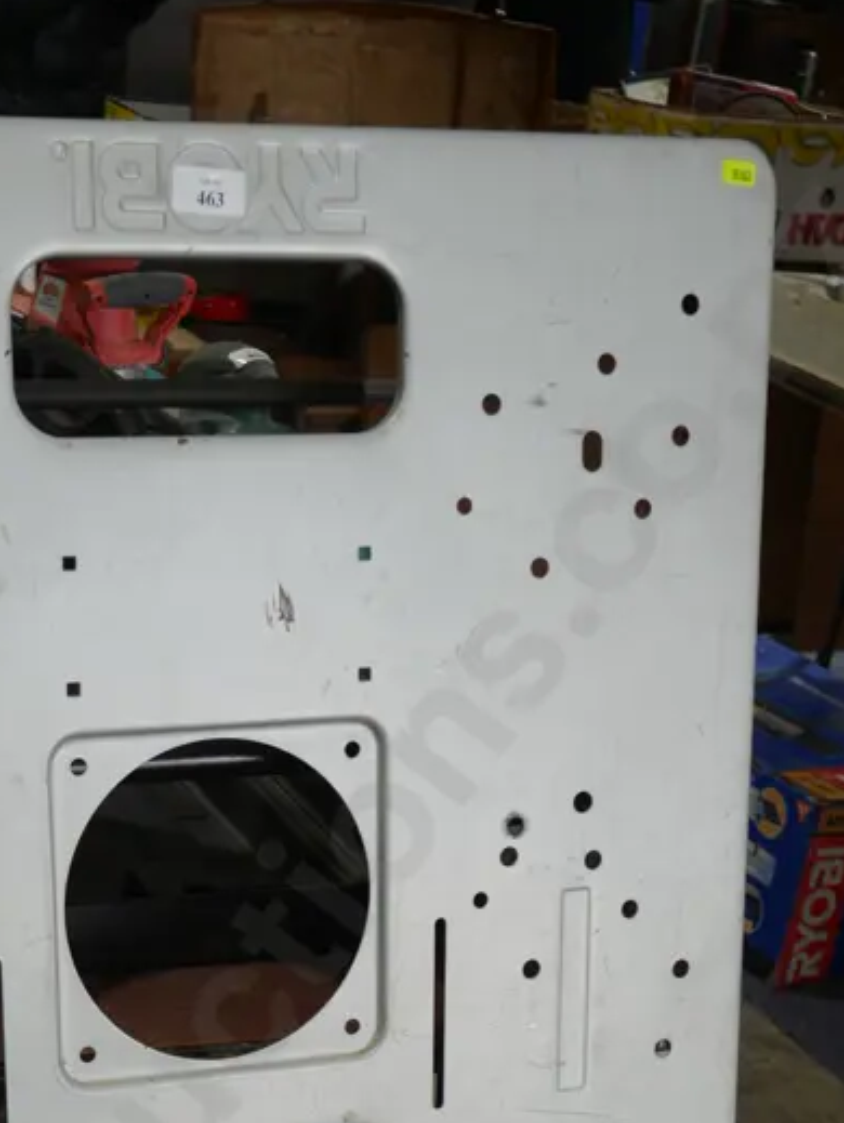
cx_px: 187
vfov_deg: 26.1
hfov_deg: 20.5
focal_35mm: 71
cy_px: 1091
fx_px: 2305
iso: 200
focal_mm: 18
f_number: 4
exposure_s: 1/100
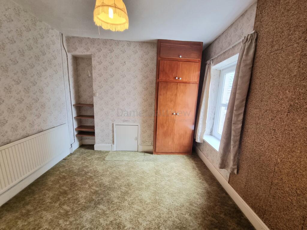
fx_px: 115
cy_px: 115
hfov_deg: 106.2
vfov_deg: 89.9
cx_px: 154
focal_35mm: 13
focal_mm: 2.2
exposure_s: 1/50
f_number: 2.2
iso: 160
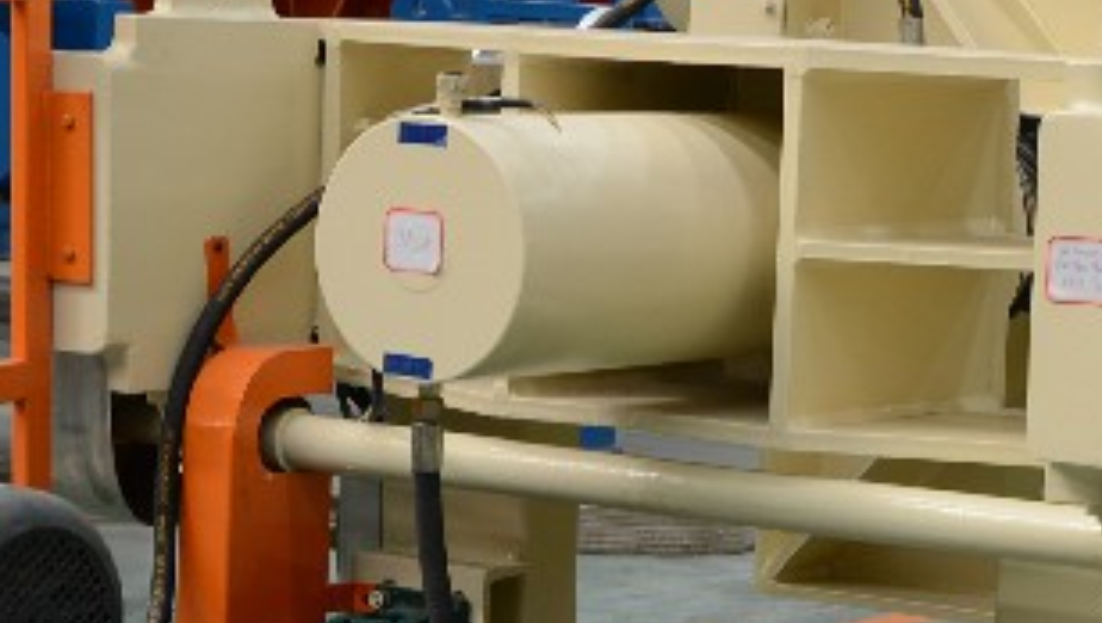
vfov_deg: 9.2
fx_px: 3861
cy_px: 453
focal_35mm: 132
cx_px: 961
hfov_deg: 16.1
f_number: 4
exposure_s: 1/50
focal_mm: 26
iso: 100
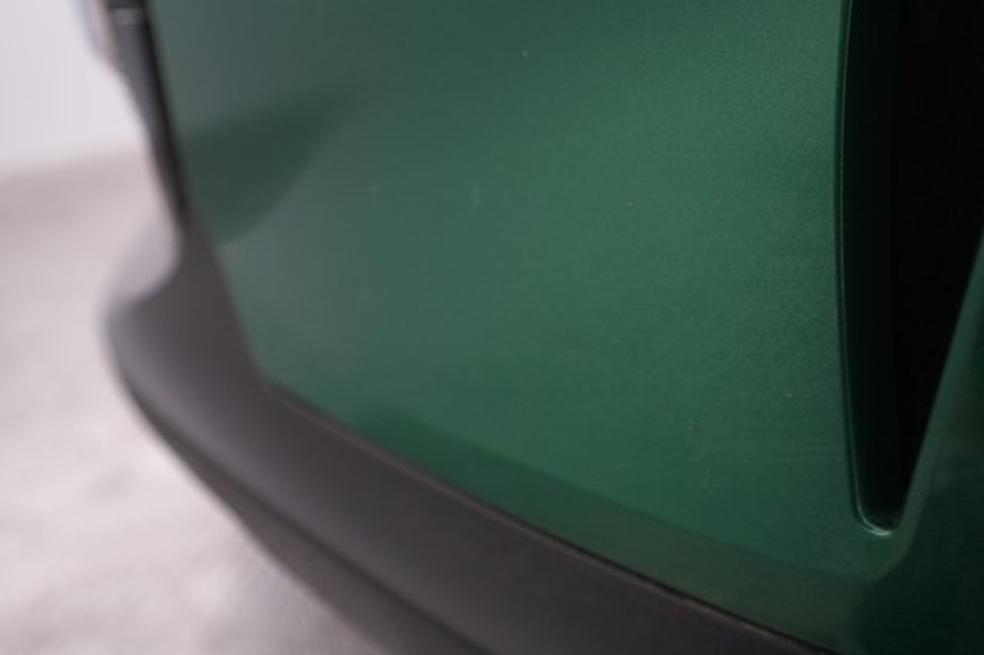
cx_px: 492
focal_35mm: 28
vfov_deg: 46.4
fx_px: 765
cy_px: 328
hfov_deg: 65.5
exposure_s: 1/100
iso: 4000
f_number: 4.5
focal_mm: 28
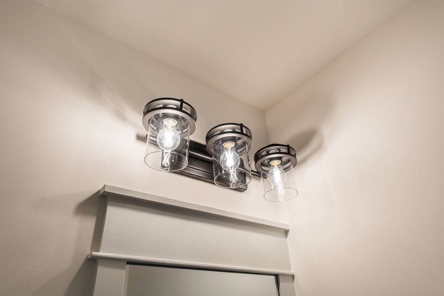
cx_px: 222
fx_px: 303
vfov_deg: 52.0
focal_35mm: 25
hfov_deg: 72.4
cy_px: 148
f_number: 2.8
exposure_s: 1/640
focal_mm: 24
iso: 320
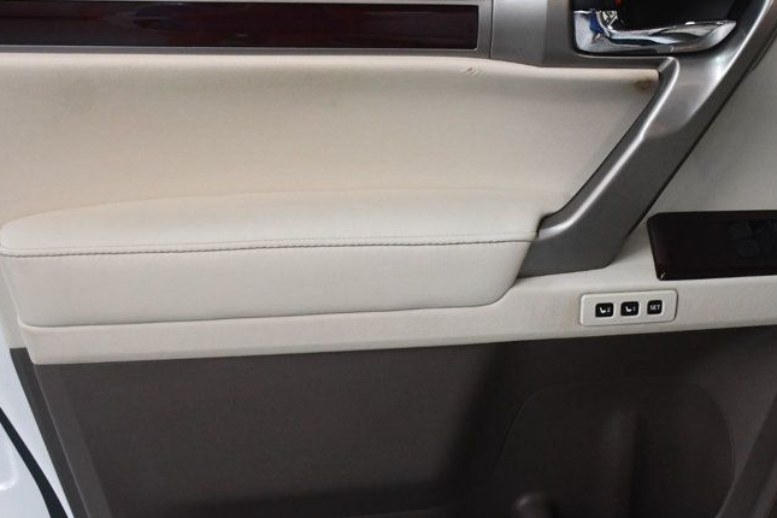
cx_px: 505
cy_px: 283
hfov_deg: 36.6
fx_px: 1165
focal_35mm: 54
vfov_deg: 25.0
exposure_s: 1/125
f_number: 3.8
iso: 2200
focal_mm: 23
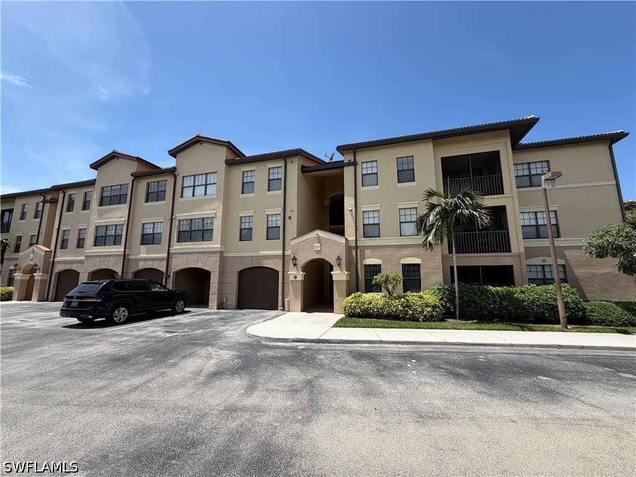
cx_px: 318
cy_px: 238
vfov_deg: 85.7
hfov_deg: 102.1
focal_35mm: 14
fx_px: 257
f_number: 2.2
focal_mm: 2.22
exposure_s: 1/779
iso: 20
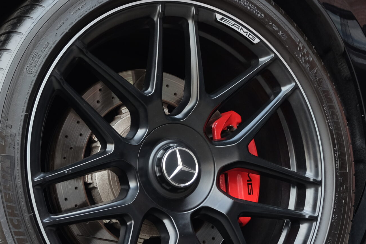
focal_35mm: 89
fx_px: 905
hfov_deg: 22.8
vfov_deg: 15.3
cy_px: 171
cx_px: 135
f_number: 4
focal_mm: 30.2
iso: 400
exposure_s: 1/125
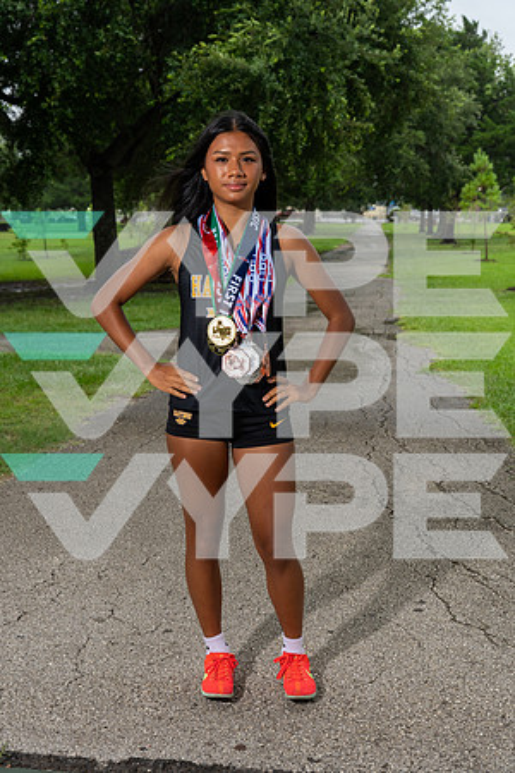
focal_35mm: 47
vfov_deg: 41.9
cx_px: 258
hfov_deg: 28.6
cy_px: 386
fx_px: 1008
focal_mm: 47
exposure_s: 1/250
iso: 500
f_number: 6.3
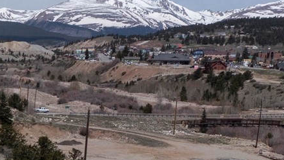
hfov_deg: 15.7
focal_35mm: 113
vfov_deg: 10.5
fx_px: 851
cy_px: 214
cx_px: -255
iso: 100
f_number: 5
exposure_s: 1/1600
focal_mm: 10.26
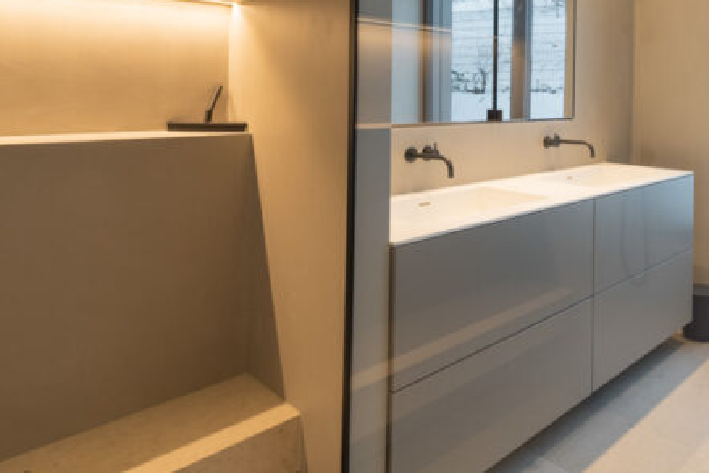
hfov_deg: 60.8
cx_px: 554
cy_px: 94
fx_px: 552
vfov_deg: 44.2
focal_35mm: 28
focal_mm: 12
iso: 1000
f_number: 9
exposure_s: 1/160
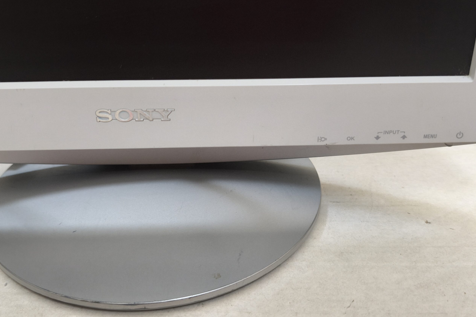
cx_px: 241
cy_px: 138
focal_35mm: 37
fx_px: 489
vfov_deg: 35.9
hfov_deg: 51.9
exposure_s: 1/50
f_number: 1.6
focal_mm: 6.57
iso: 800
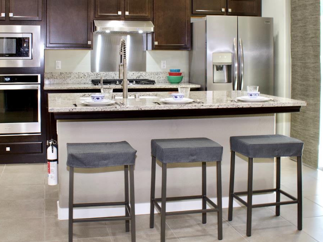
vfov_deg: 33.3
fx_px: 401
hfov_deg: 43.7
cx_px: 132
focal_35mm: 43
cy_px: 81
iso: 400
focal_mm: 18
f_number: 8
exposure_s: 1/13
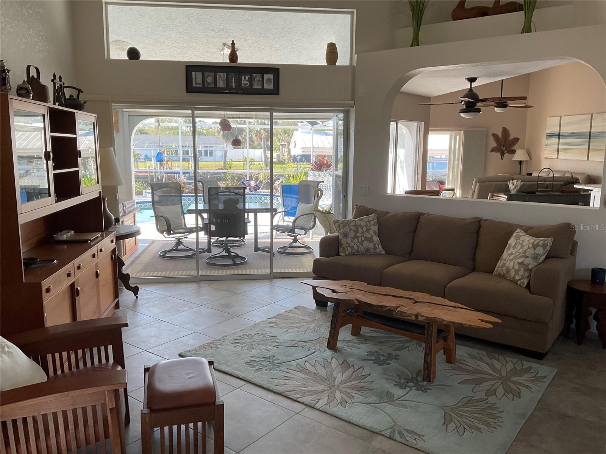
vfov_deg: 48.2
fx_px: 508
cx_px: 303
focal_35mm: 29
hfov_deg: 61.7
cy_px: 227
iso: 32
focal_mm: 3
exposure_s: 1/120
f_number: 1.8
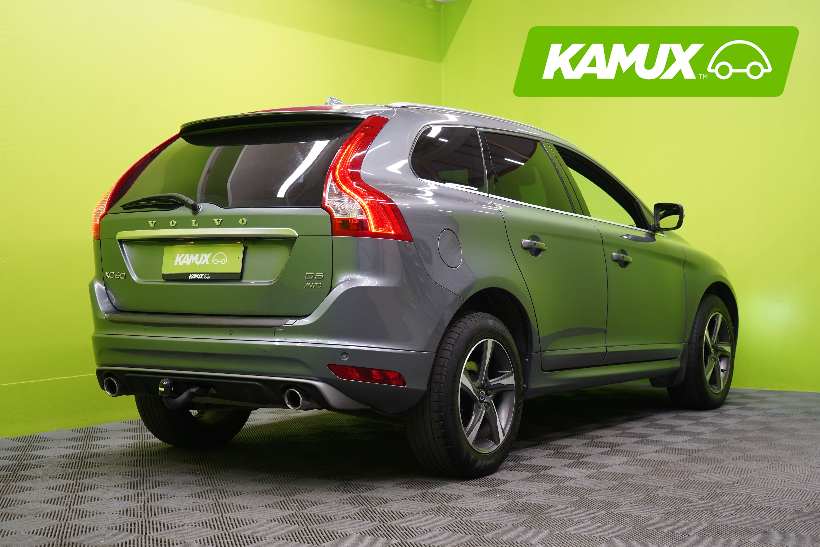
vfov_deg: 25.5
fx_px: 1207
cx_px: 410
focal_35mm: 53
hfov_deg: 37.5
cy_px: 274
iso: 400
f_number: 5
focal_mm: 53
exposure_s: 1/25
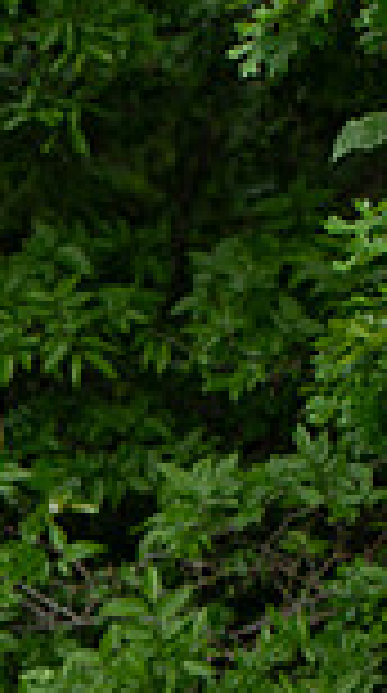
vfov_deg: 6.9
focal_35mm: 313
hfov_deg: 3.8
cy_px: 702
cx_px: -407
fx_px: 5742
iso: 100
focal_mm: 70
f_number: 2.8
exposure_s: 1/640
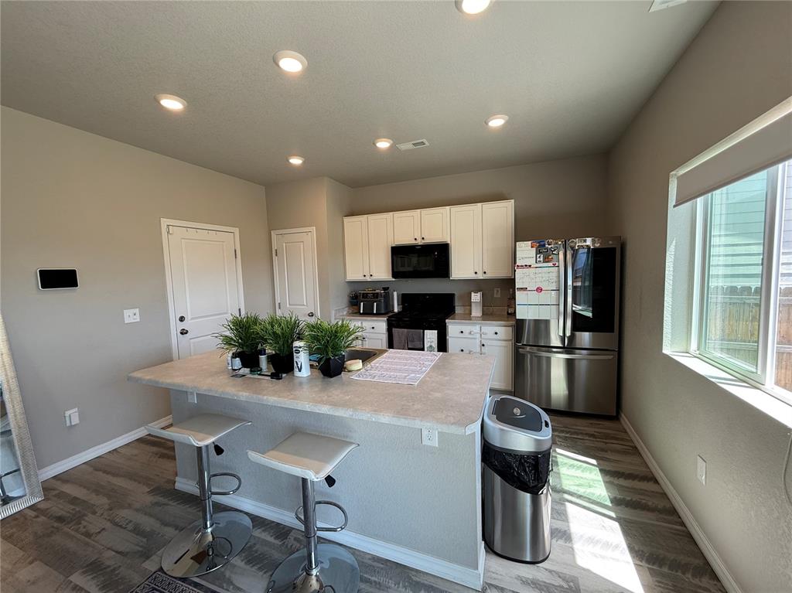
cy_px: 296
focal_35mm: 14
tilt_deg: -3.8
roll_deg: +1.9
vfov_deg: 85.6
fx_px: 320
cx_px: 396
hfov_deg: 102.1
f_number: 2.2
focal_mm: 2.22
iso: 80
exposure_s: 1/120
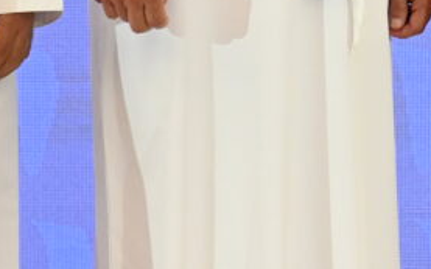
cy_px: -386
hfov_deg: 2.5
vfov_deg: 1.5
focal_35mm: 846
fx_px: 9935
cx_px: 654
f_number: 5
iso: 2500
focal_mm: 150
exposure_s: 1/400
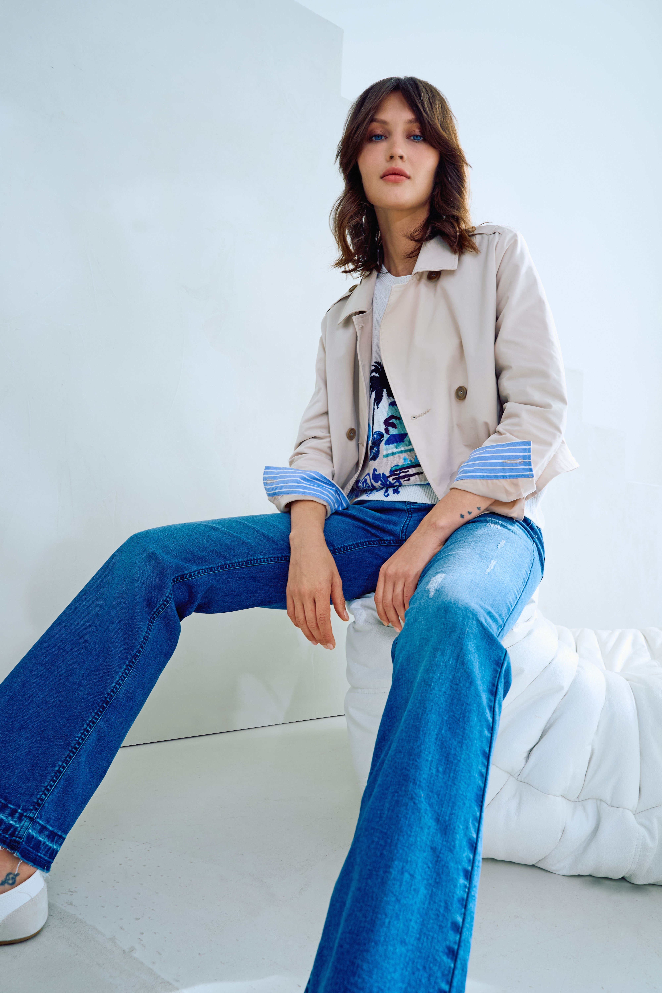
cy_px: 496
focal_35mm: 24
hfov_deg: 53.1
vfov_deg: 73.7
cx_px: 331
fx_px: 662
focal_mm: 24
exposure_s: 1/200
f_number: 6.3
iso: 250
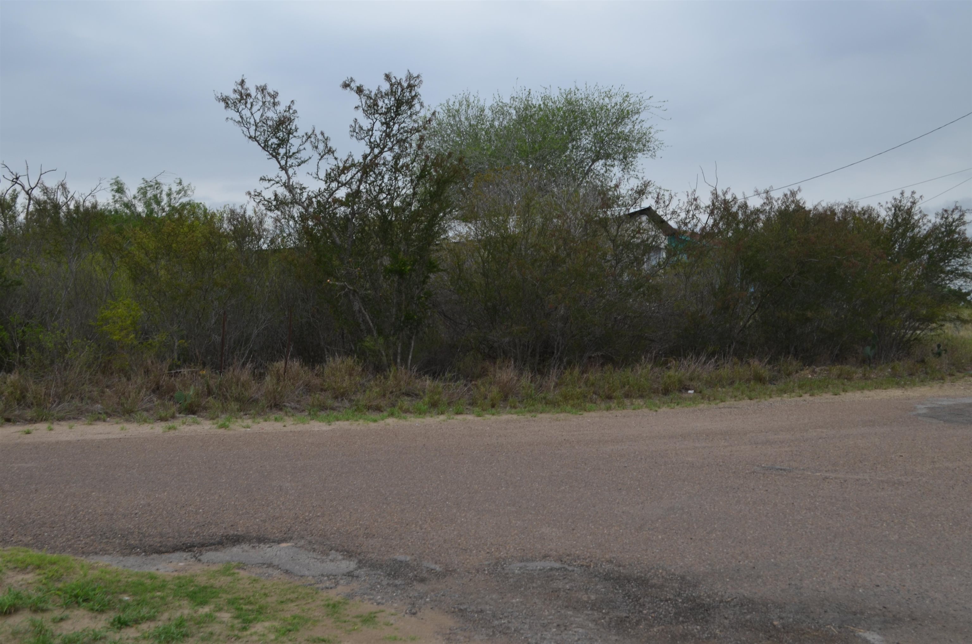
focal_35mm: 42
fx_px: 1132
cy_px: 322
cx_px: 486
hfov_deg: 46.5
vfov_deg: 31.7
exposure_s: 1/200
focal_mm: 28
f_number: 7.1
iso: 200
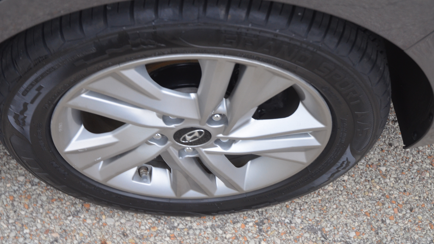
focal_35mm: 70
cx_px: 214
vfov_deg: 17.2
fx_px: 806
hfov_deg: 30.2
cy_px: 109
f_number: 4.2
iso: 800
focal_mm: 44
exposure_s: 1/30
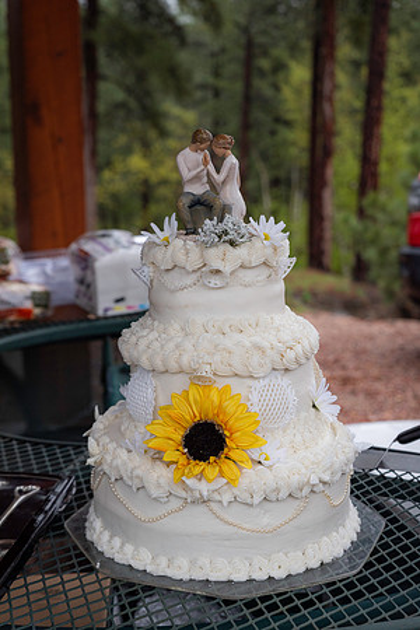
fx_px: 1085
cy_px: 315
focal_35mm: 62
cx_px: 210
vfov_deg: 32.4
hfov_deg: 21.9
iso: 160
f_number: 5.6
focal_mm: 62
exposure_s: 1/125
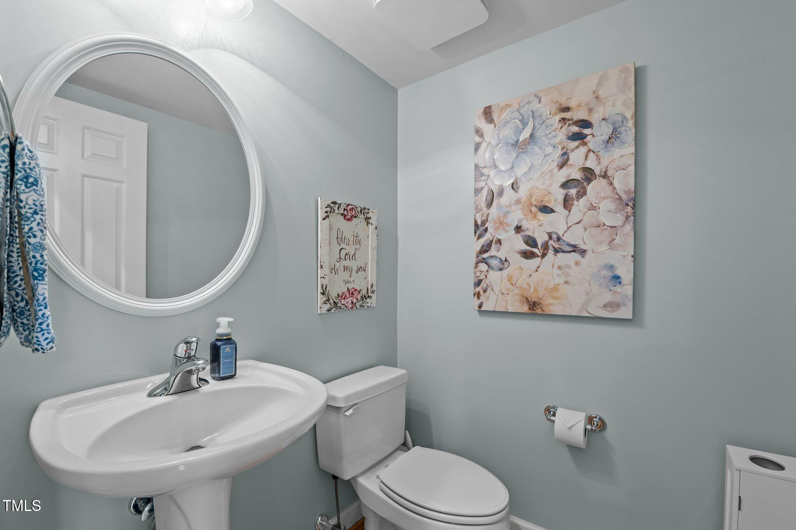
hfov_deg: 100.4
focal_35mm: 15
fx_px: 331
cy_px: 265
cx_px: 398
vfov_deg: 77.2
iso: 400
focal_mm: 15
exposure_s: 1/5
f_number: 6.3
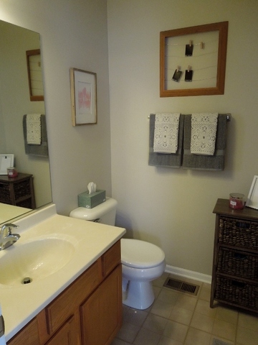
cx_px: 129
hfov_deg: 54.9
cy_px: 172
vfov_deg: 69.4
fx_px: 248
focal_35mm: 25
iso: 280
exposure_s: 1/30
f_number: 3.3
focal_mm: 4.5
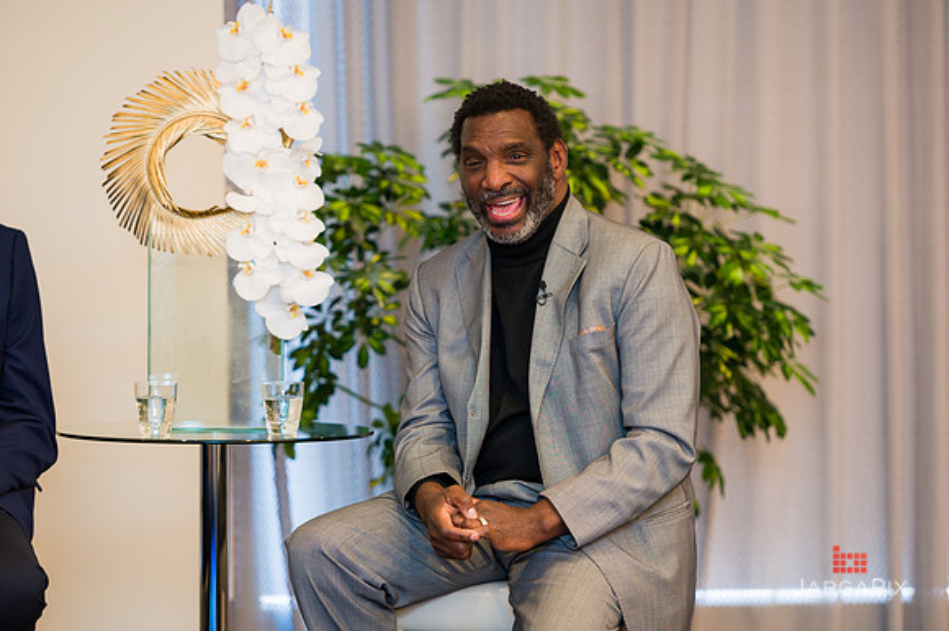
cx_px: 474
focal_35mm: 160
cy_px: 316
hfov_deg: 12.8
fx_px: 4215
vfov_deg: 8.6
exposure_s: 1/200
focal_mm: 160
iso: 800
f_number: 3.2
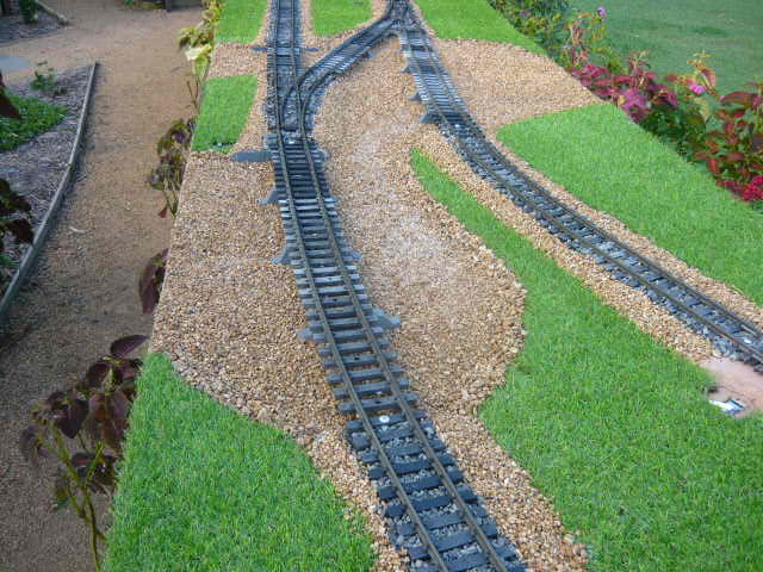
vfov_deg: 42.9
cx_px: 382
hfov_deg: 55.4
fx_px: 727
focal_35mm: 33
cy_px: 286
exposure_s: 1/100
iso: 100
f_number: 2.8
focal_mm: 5.5
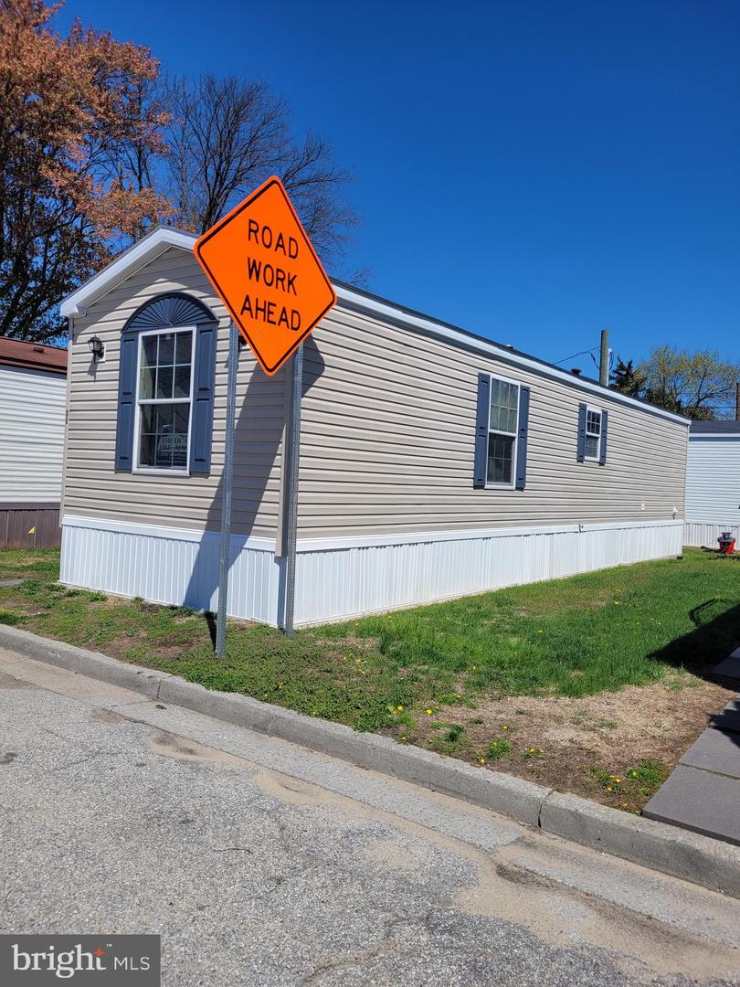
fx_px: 741
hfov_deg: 53.1
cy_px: 494
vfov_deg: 67.3
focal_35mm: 26
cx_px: 370
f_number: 1.8
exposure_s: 1/4199
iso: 40
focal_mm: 5.4
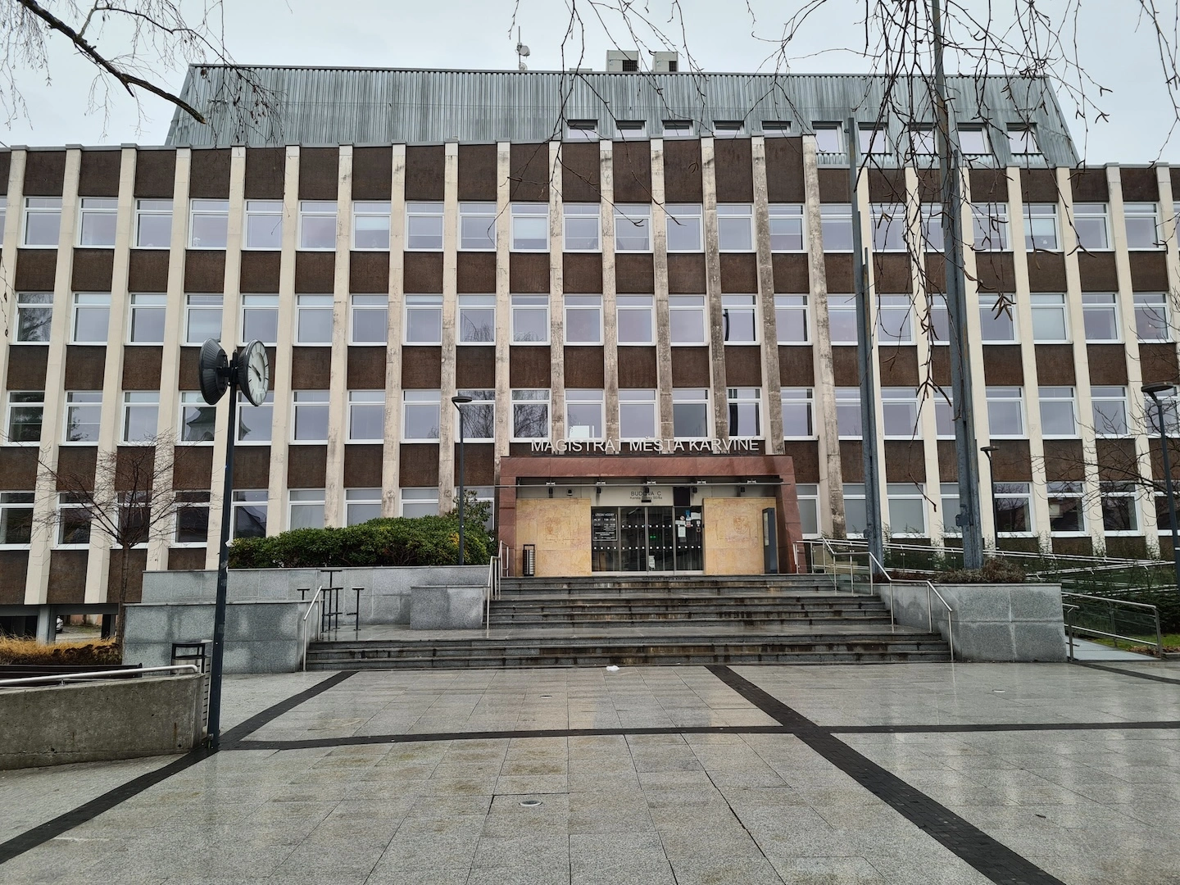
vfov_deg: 53.1
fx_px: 886
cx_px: 590
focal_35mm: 26
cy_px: 442
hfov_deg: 67.3
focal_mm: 5.4
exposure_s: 1/111
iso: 50
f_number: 1.8
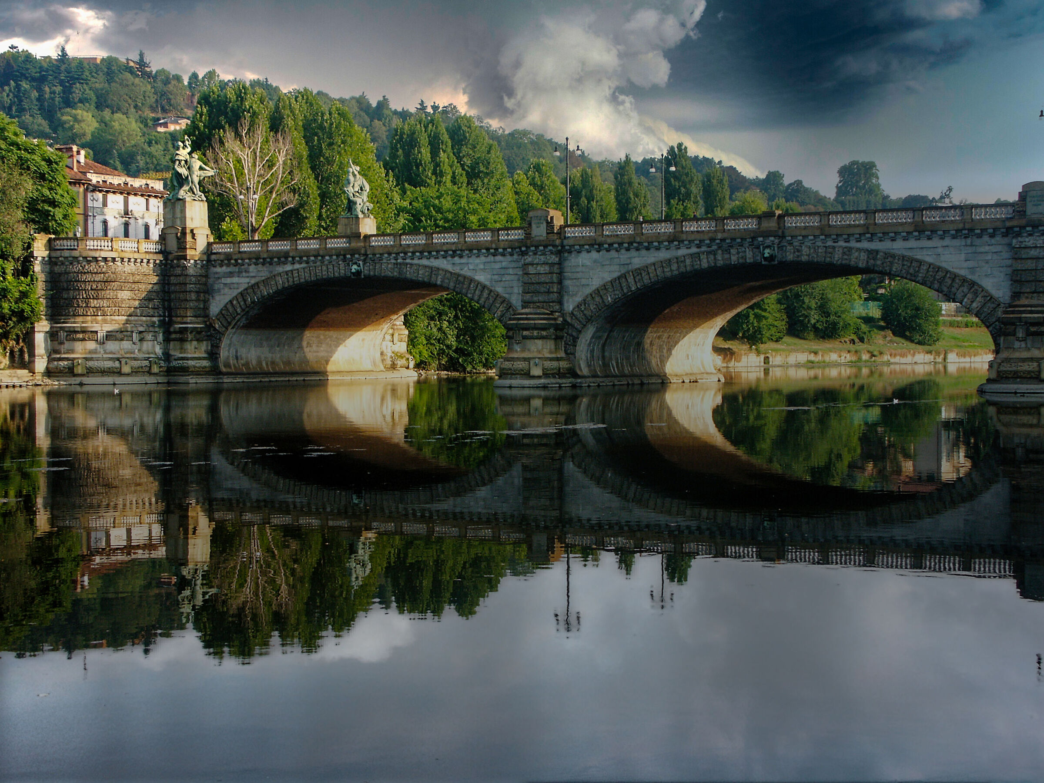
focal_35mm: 56
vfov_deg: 26.1
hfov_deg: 34.4
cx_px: 522
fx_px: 1689
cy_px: 392
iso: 100
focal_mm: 14.55
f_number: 5.6
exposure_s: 1/180
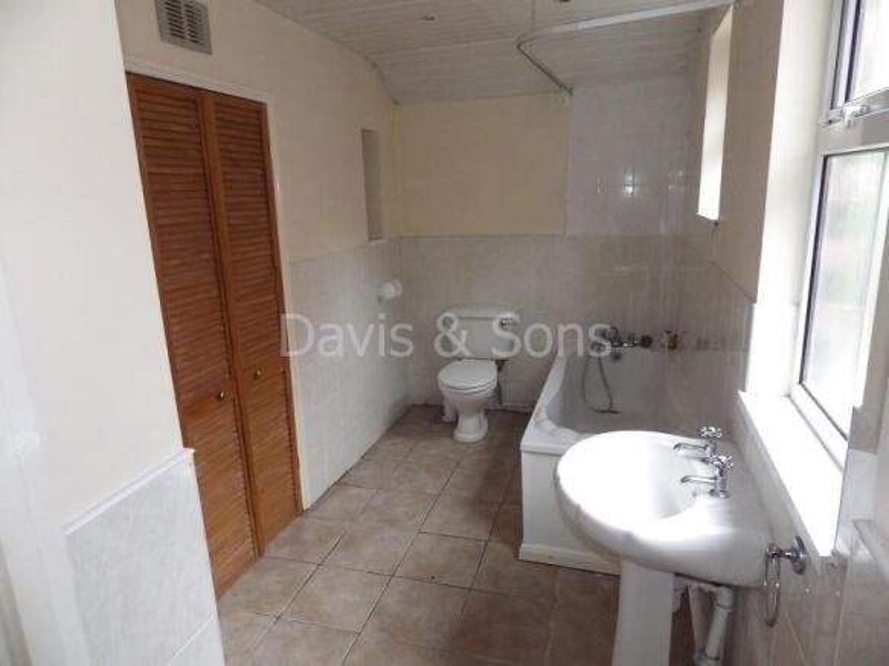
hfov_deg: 76.4
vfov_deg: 61.1
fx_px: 565
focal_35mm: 22
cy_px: 333
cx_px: 444
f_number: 3.1
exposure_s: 1/45
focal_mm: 4
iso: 500
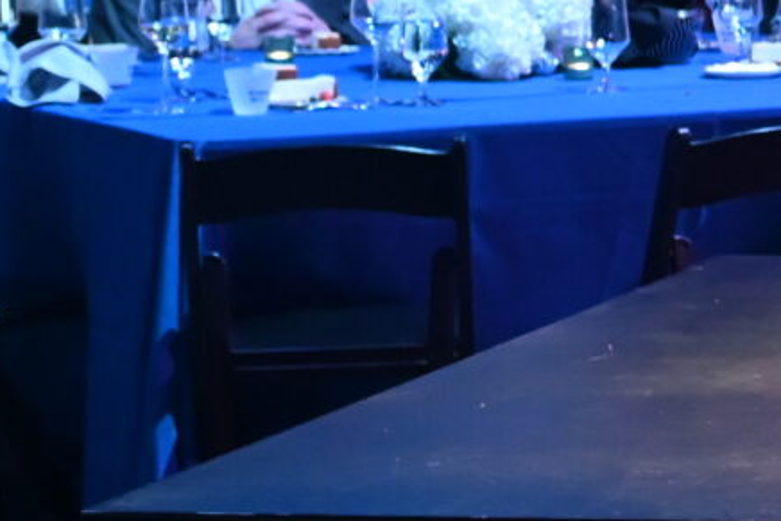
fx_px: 5100
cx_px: 1972
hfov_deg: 8.0
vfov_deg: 5.8
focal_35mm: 235
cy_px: -18
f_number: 3.2
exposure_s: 1/125
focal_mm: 40
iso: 2500
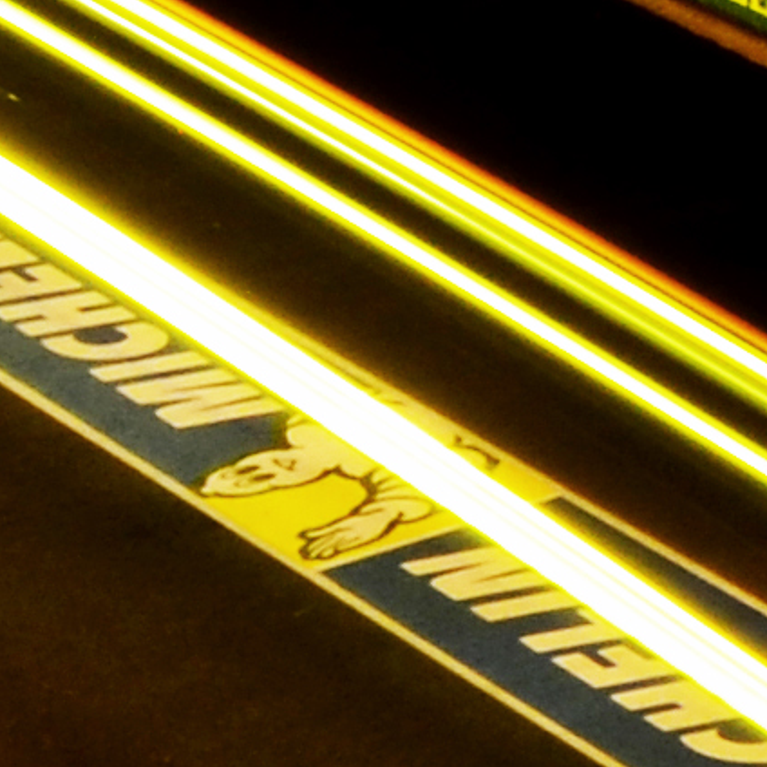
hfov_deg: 5.4
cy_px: -369
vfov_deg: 6.5
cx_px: 3526
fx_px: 6668
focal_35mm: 266
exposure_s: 8
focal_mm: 18
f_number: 22
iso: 200
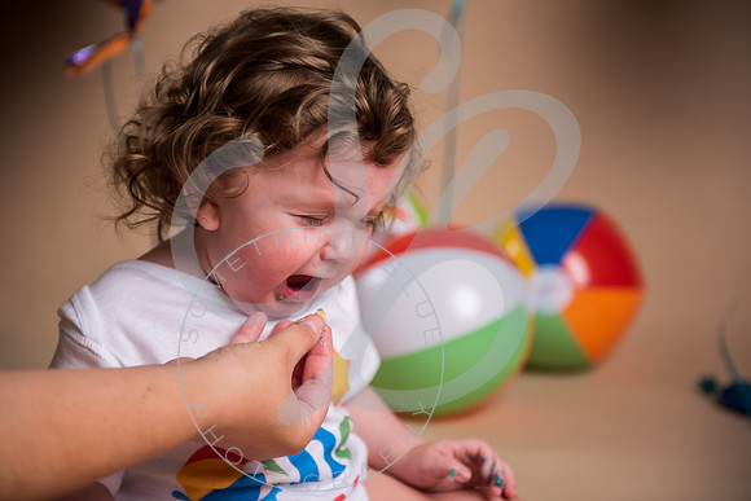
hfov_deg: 28.8
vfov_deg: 19.5
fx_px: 1461
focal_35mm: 70
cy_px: 250
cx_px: 376
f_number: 2.8
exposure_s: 1/125
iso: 125
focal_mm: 70
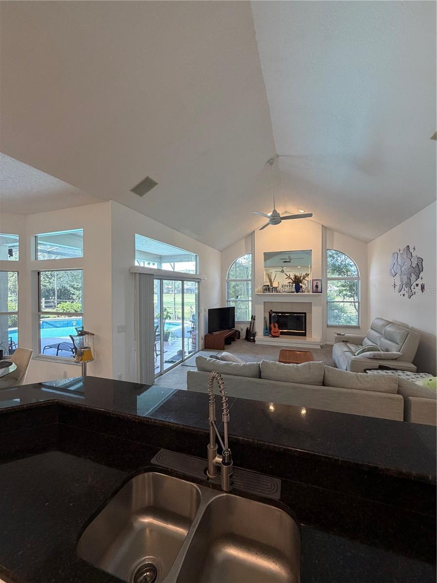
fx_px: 236
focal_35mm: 14
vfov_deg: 102.1
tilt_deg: -0.4
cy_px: 292
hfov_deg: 85.7
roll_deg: +0.2
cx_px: 218
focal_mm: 2.22
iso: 320
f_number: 2.2
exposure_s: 1/120
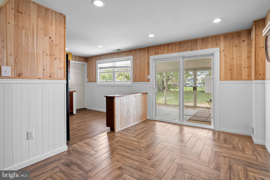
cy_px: 90
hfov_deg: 93.3
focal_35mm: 17
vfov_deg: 70.5
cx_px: 135
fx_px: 128
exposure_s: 1/8
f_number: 8
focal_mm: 17
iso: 800
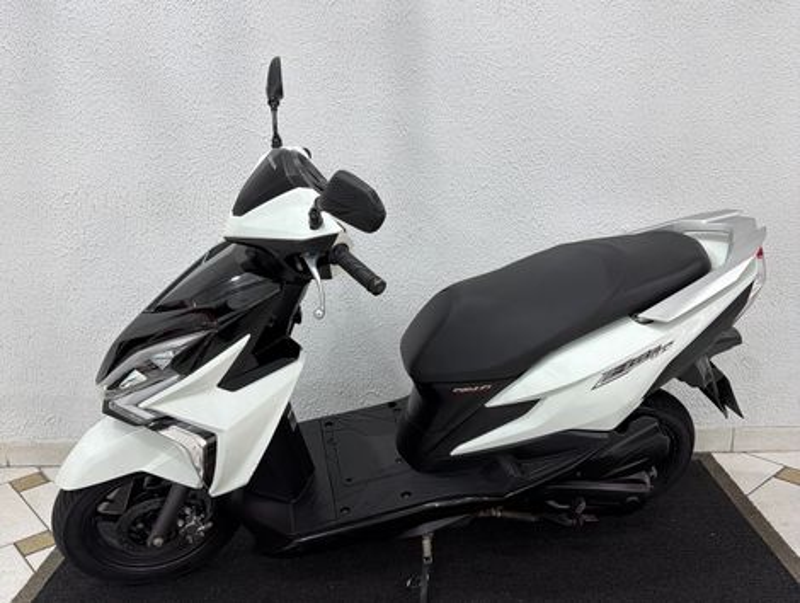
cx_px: 400
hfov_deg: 71.5
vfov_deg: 56.9
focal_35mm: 24
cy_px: 302
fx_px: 556
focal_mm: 6.76
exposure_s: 1/120
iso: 160
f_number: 1.78
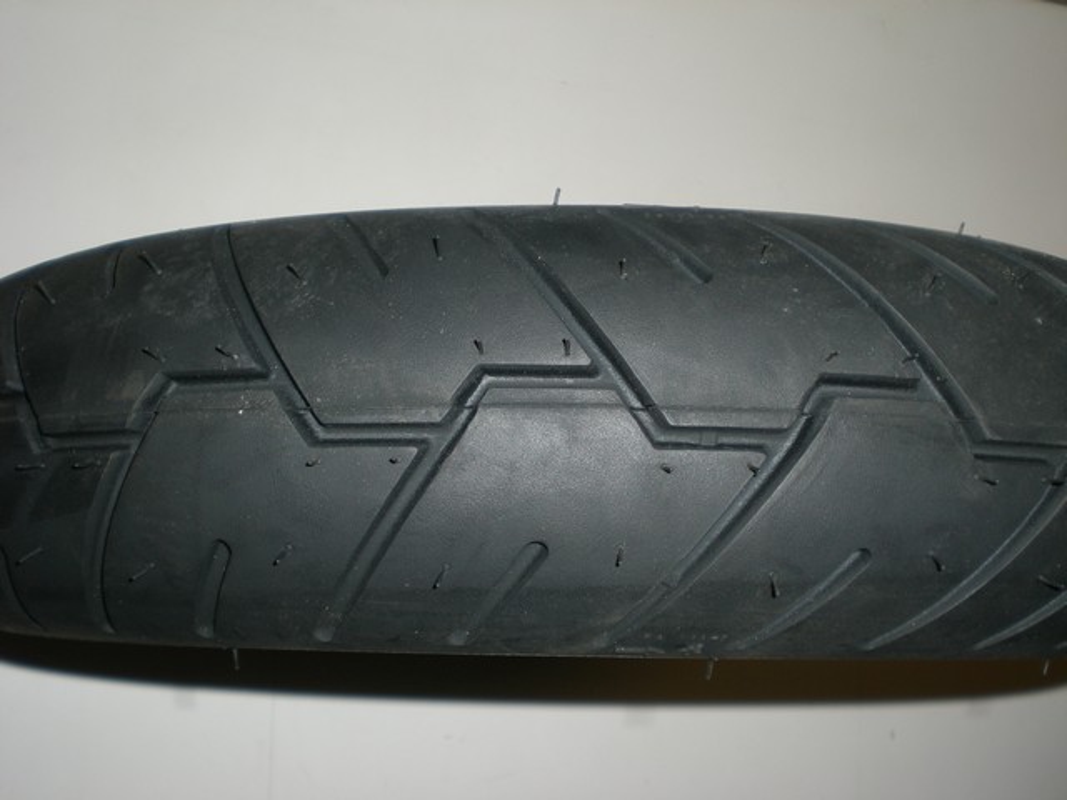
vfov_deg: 32.9
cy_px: 400
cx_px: 534
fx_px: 1356
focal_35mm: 44
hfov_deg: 42.9
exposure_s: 1/60
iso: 50
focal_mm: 7.4
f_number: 3.5
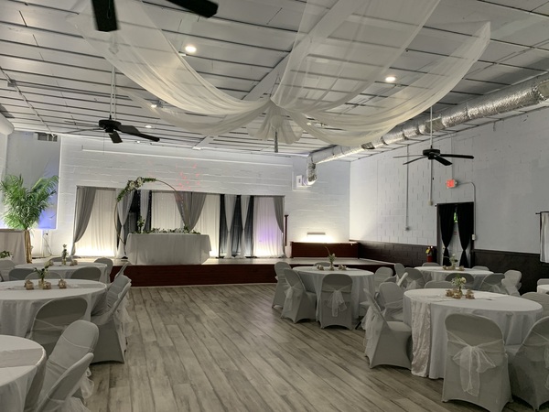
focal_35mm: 26
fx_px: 412
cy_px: 206
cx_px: 274
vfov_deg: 53.1
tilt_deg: +3.1
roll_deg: -1.1
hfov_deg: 67.3
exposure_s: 1/60
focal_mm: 4.25
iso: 100
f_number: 1.8
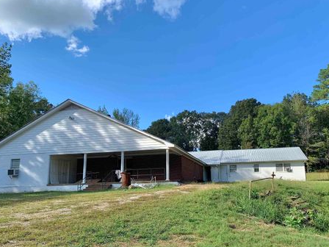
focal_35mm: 29
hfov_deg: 61.7
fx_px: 276
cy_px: 133
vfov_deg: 48.2
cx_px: 161
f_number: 1.8
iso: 25
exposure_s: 1/1111
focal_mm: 4.25
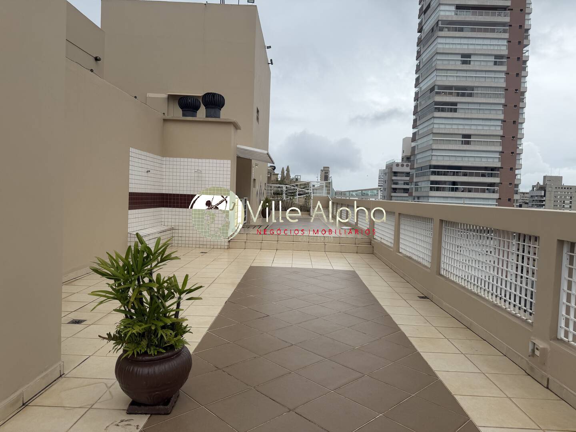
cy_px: 216
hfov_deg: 71.6
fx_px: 399
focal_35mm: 24
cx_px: 288
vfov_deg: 56.8
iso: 80
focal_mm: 6.76
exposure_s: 1/1653
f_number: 1.78
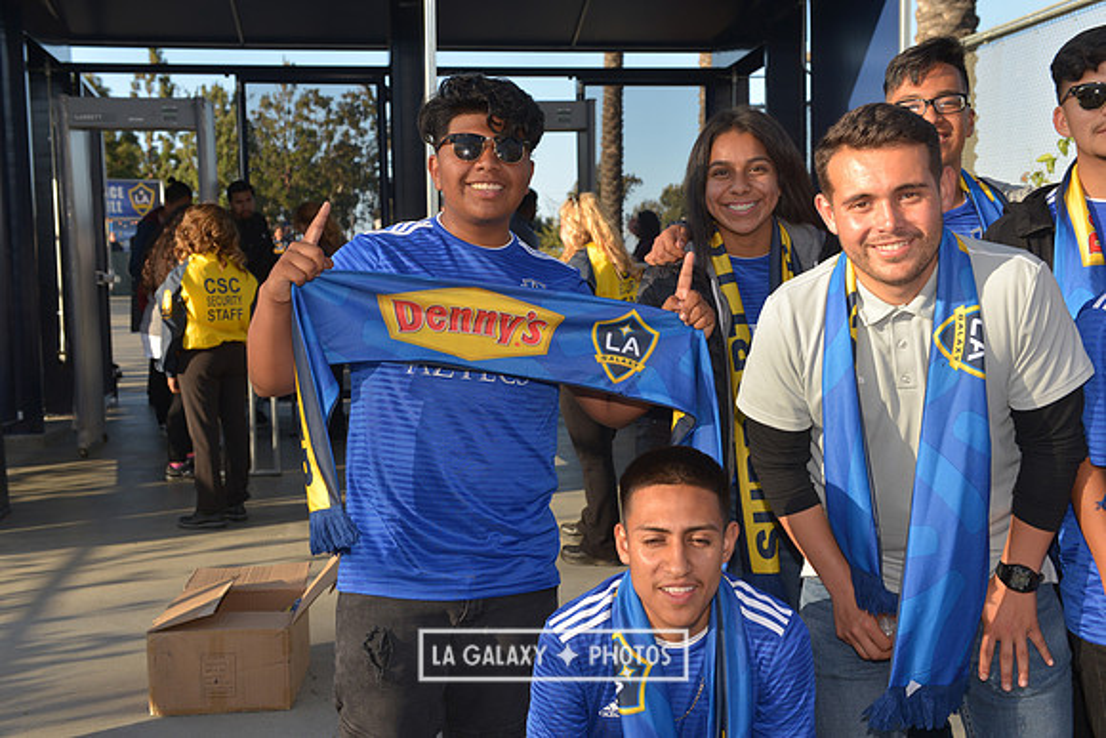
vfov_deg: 31.9
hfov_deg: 46.4
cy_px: 369
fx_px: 1291
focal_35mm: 42
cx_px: 553
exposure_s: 1/400
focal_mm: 42
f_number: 7.1
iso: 250
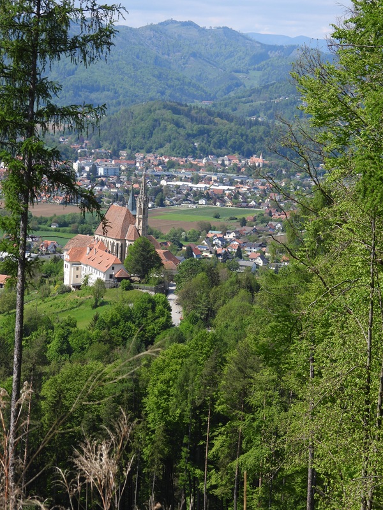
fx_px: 1401
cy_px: 255
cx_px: 192
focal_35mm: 95
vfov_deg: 20.7
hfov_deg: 15.6
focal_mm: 17
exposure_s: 1/800
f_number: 4
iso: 100
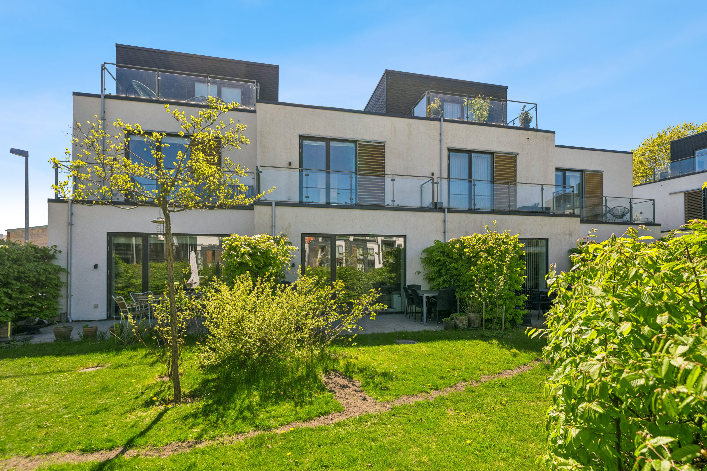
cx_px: 370
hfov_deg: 89.9
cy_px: 246
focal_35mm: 18
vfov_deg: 67.4
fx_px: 353
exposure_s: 1/1250
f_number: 5.6
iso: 250
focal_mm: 17
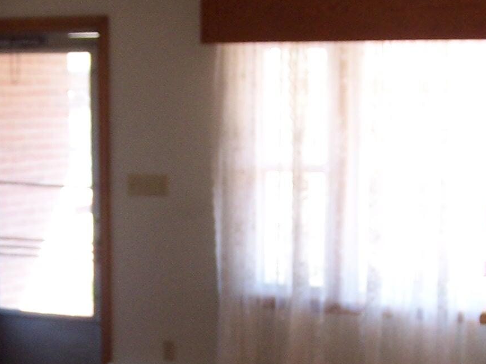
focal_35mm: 101
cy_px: 339
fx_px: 1418
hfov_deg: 19.5
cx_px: 248
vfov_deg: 14.5
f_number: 2.8
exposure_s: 1/30
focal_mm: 6.3
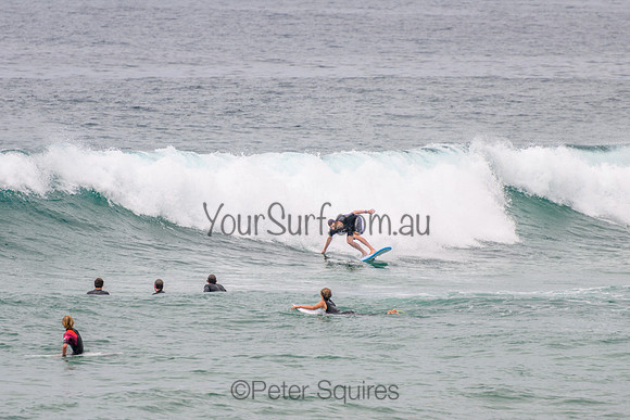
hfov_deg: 3.7
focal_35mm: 550
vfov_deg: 2.5
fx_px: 9633
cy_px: 195
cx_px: 305
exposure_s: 1/2000
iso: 180
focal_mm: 400
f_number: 5.6
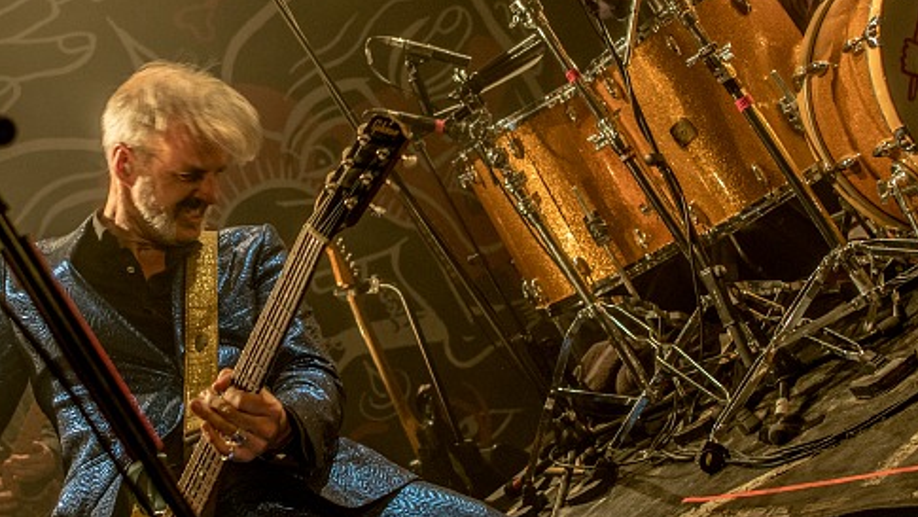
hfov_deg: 37.0
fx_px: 1363
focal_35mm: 56
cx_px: 343
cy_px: 187
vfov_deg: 21.4
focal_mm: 24
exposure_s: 1/100
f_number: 2.8
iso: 640
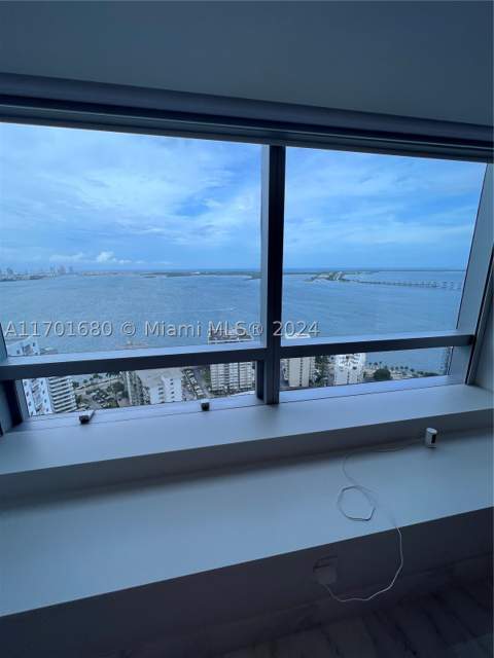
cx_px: 247
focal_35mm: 13
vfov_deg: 106.2
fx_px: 247
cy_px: 329
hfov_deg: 89.9
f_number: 1.8
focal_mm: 1.57
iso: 32
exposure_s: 1/477
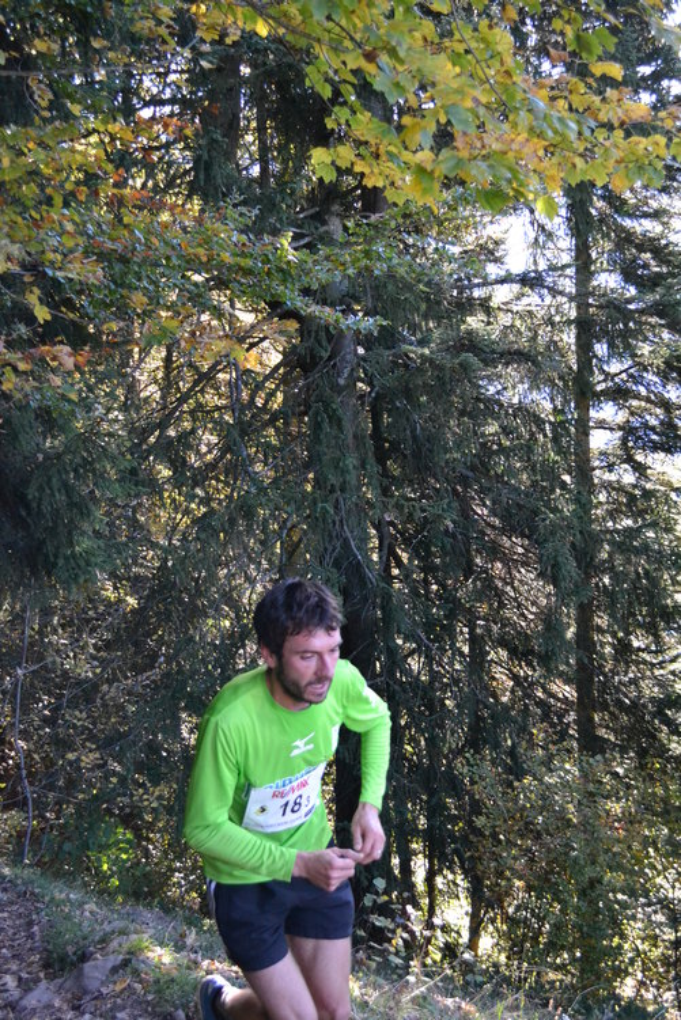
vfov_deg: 41.1
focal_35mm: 48
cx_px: 340
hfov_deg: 28.1
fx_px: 1361
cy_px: 510
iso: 2800
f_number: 4.8
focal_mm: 32
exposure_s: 1/500
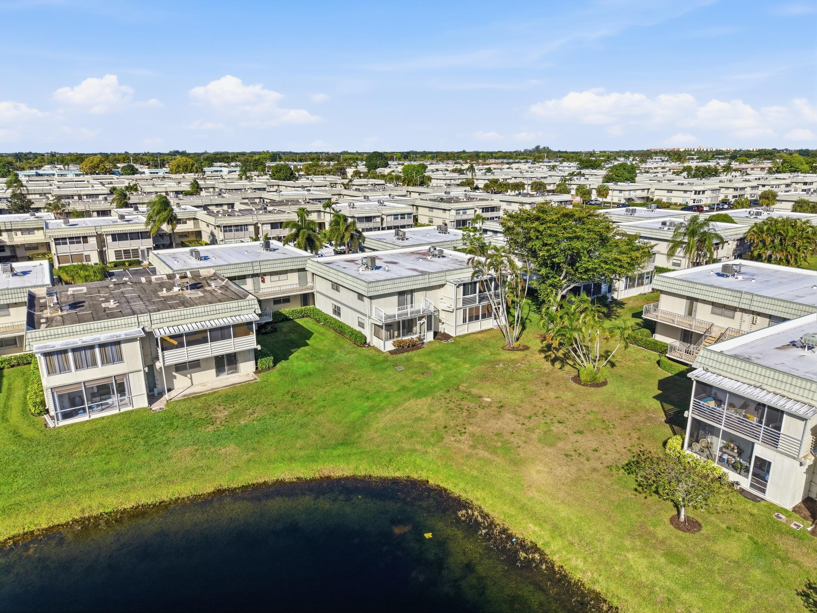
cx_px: 408
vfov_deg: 56.8
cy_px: 306
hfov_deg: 71.6
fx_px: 566
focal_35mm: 24
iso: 100
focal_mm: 8.7
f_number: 1.8
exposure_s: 1/6000
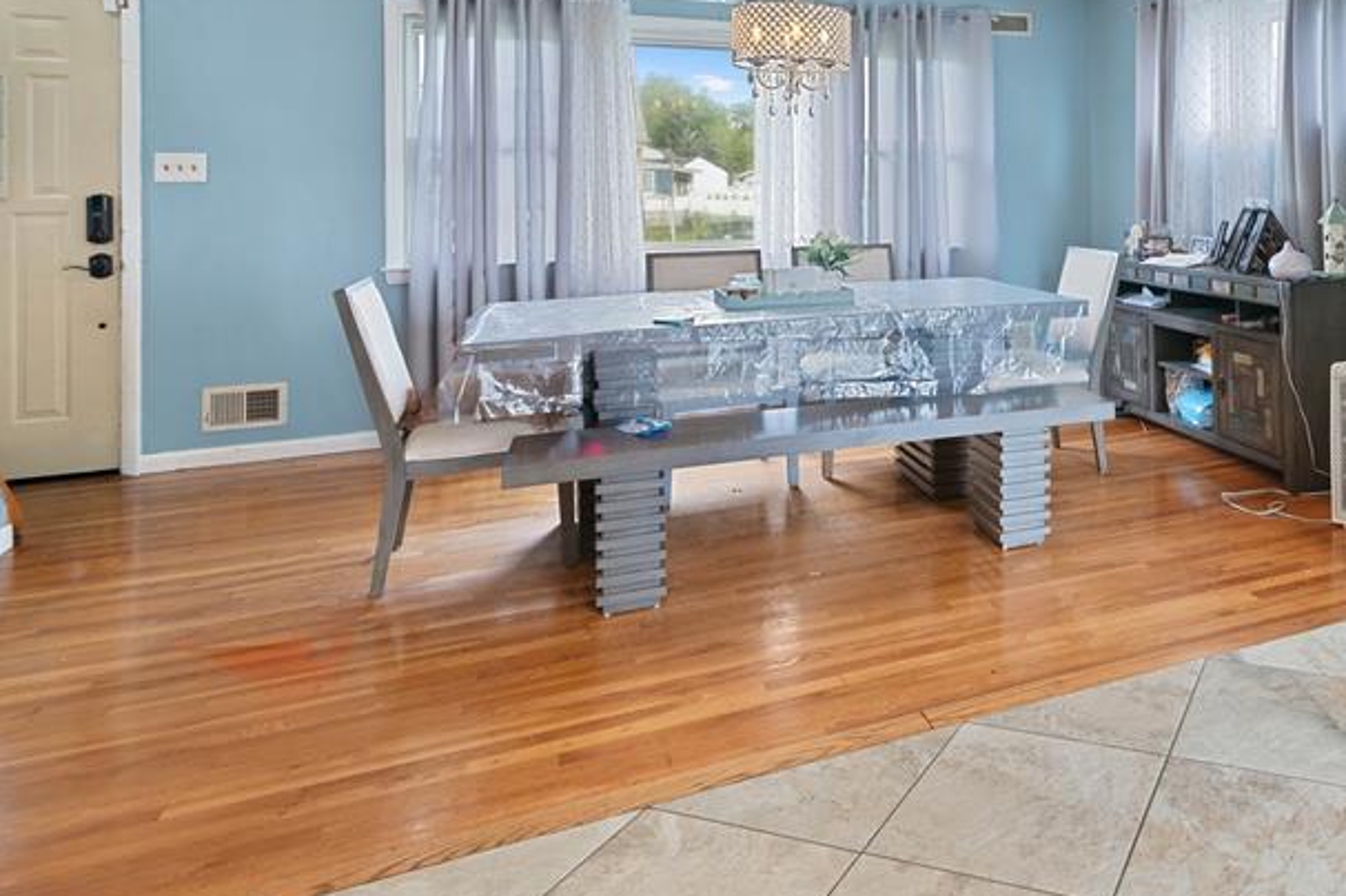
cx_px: 1062
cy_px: 175
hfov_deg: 62.2
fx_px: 1009
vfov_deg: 45.4
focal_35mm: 27
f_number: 8
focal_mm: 16
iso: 400
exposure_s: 1/8
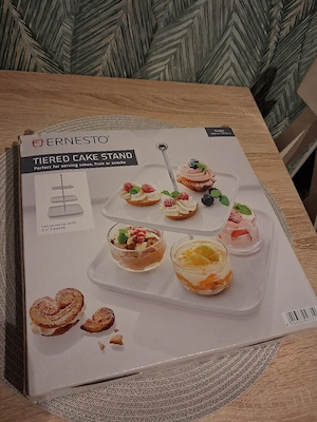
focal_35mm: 27
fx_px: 330
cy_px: 211
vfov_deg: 65.3
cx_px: 158
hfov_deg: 51.4
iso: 250
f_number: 1.8
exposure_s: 1/50
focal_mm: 4
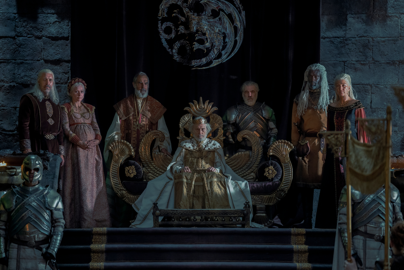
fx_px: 1997
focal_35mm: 178
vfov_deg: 7.7
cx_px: 202
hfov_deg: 11.5
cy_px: 135
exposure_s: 1/200
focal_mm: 178
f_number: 2.8
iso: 2500
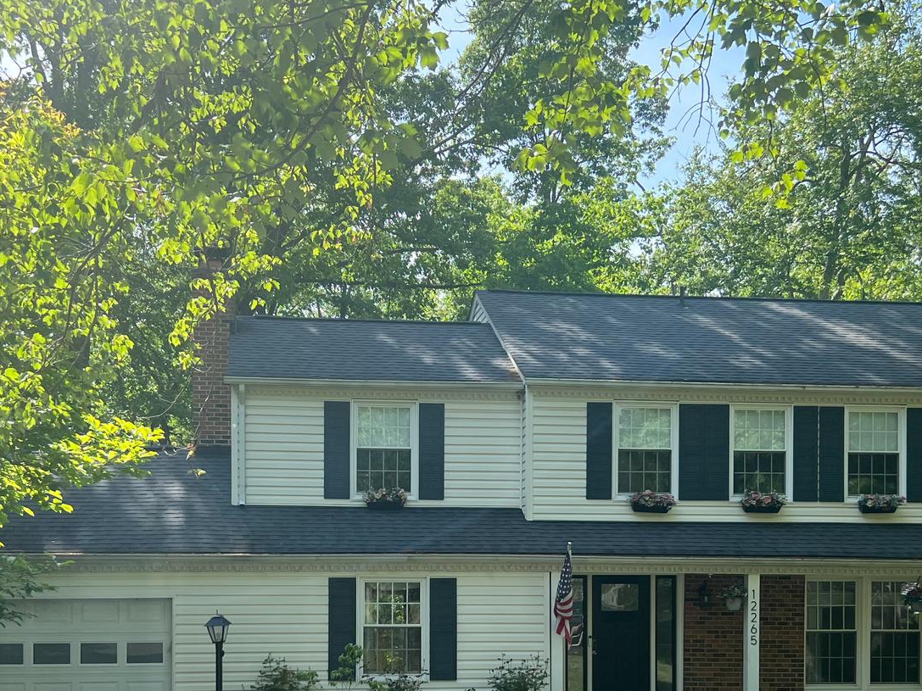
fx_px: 1305
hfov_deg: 38.9
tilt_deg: -0.8
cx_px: 424
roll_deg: -0.2
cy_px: 580
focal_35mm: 49
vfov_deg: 28.8
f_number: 1.5
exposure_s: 1/1079
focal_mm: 5.7
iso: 50
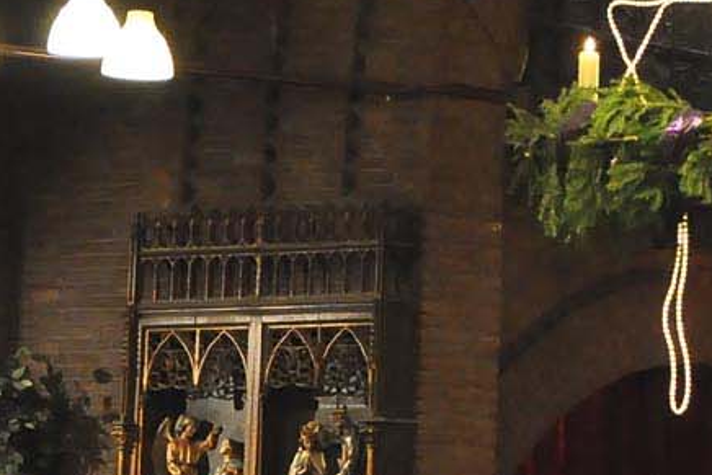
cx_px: 1239
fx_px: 3086
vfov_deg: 8.8
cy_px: 336
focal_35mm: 156
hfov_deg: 12.2
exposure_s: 1/40
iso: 3200
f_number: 4.5
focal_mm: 28
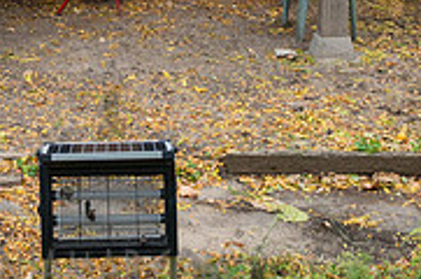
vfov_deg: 16.3
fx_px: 899
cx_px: 109
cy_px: -126
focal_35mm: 77
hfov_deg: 26.1
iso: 2000
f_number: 4.5
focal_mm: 24
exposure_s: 1/1600
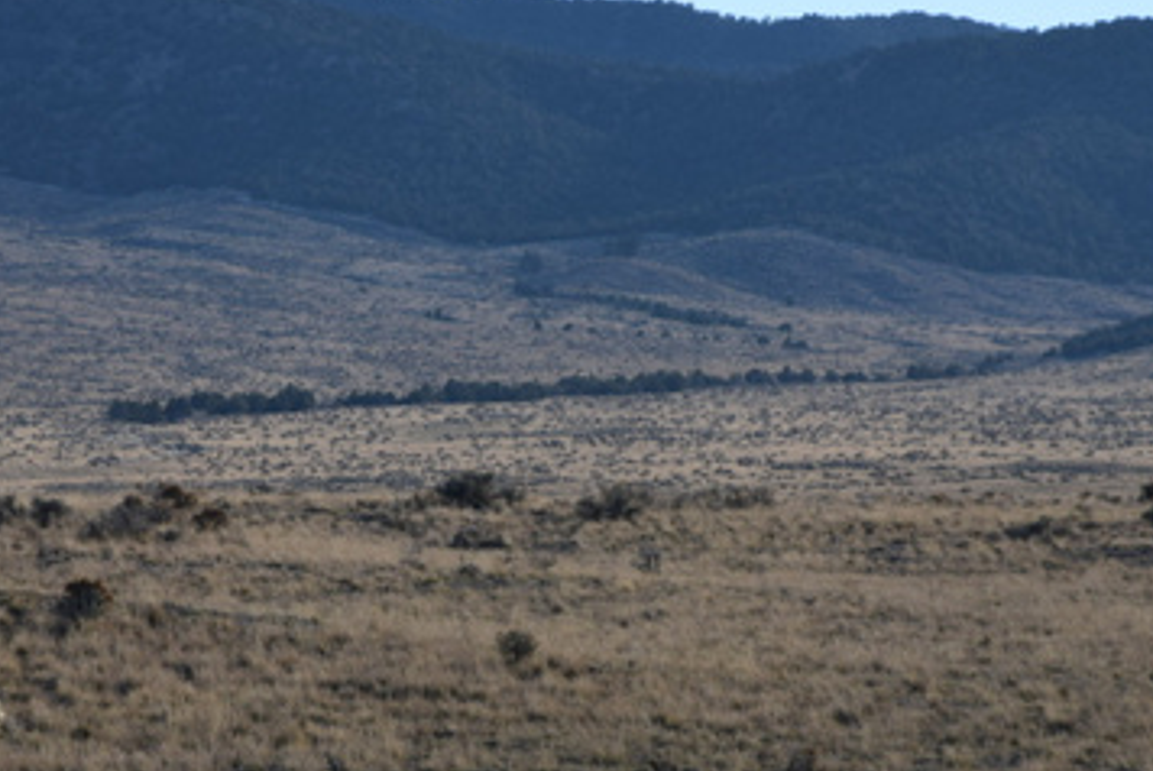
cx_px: 372
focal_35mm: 391
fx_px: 12529
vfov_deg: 3.5
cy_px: 488
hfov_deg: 5.3
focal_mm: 145
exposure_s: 1/400
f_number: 11
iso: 400
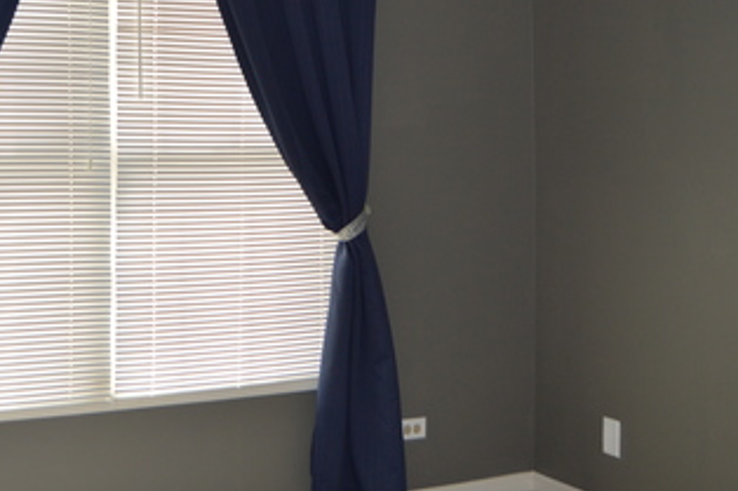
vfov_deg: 24.2
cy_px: 92
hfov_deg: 35.6
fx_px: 1127
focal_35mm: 55
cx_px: 197
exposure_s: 1/125
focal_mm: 18
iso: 320
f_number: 4
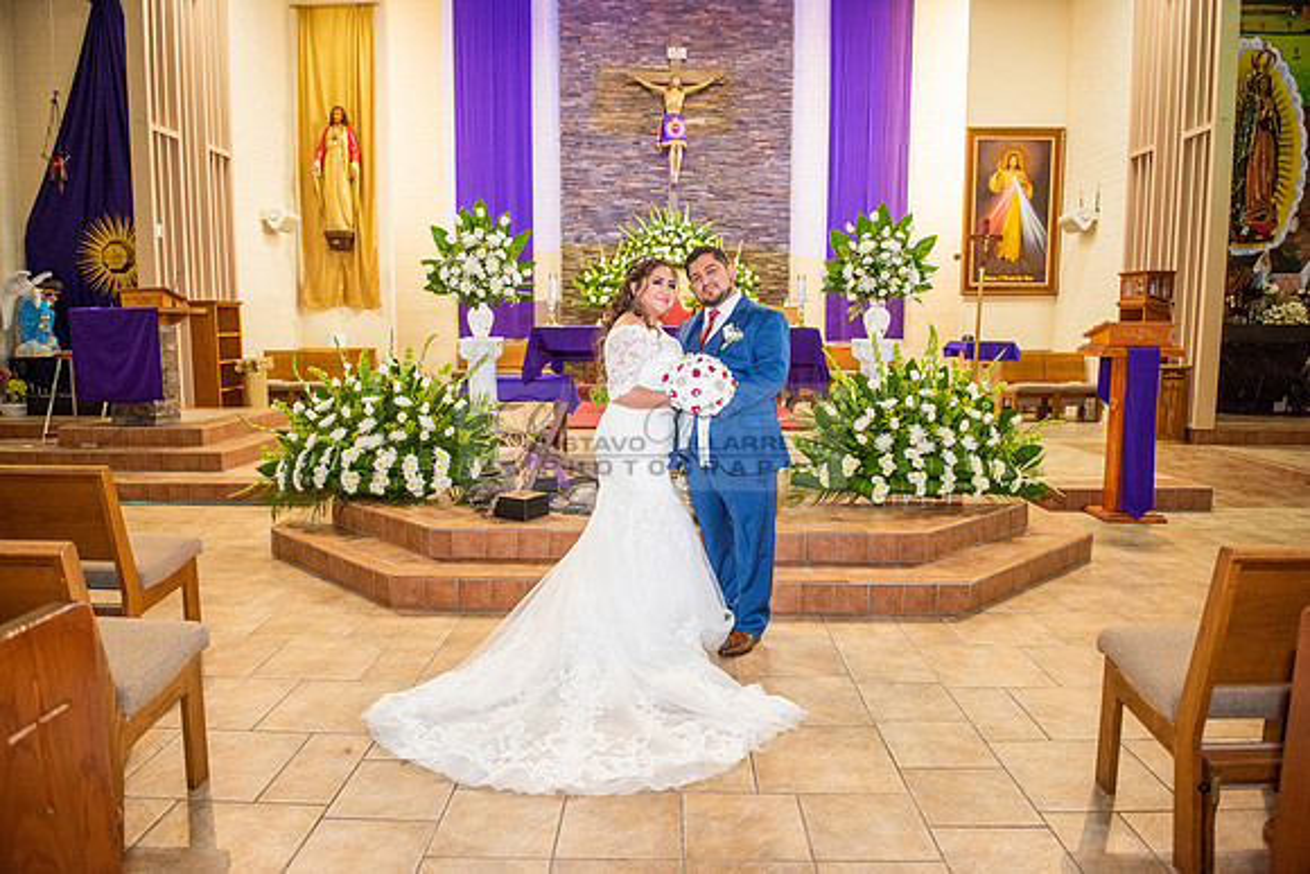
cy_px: 437
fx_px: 873
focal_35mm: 24
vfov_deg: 53.2
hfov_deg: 73.7
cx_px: 655
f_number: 2.8
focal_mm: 24
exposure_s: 1/160
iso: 2000
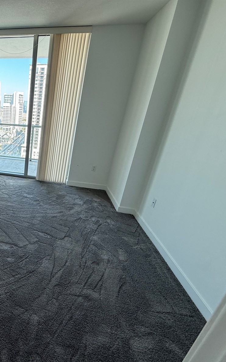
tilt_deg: -20.7
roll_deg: -2.9
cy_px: 182
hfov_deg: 50.5
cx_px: 10
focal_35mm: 20
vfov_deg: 85.1
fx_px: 197
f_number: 2.2
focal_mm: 2.22
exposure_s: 1/99
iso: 64
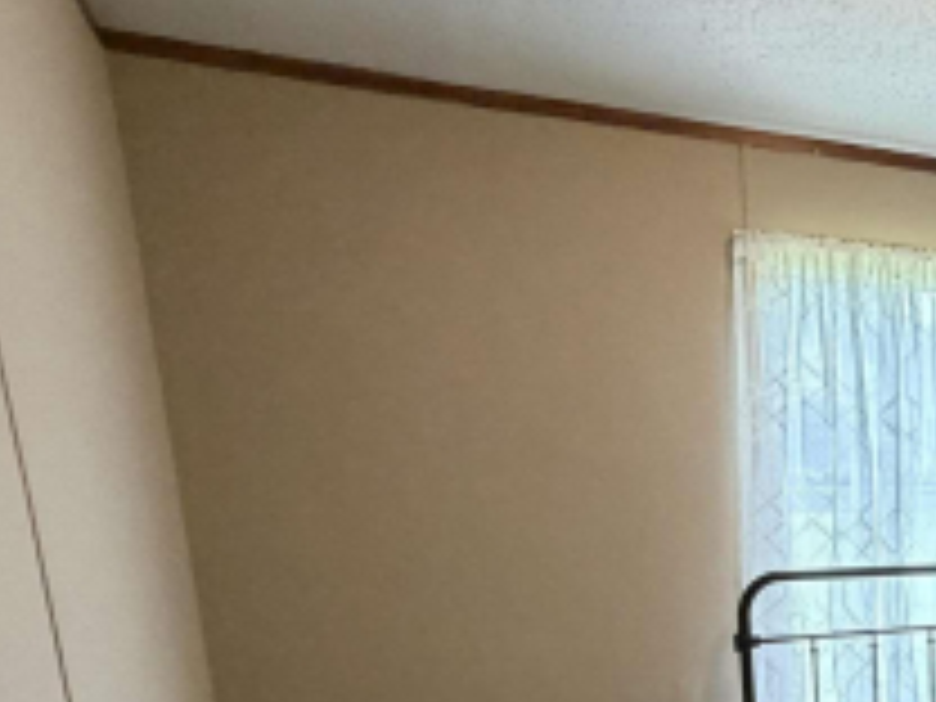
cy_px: 729
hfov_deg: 32.6
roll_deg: -0.9
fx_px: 1217
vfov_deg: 29.7
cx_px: 1190
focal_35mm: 45
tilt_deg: -13.9
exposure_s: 1/60
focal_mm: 2.22
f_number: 2.2
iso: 400
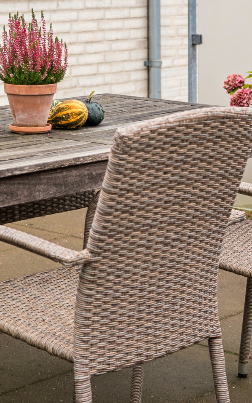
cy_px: -13
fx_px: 1264
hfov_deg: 11.4
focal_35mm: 115
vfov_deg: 17.6
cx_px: 119
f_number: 3.2
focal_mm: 36
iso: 100
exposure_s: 1/160
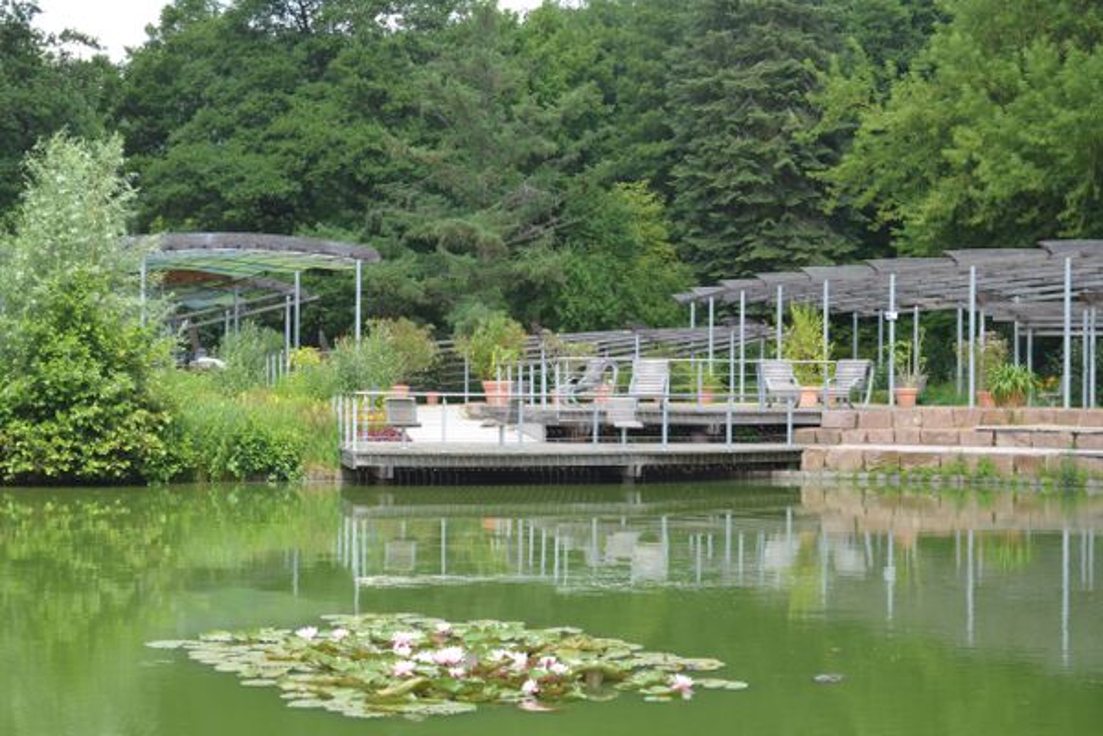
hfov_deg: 30.5
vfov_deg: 20.6
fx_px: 2022
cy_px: 368
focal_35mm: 66
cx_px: 552
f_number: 7.1
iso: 200
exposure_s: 1/200
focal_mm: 44
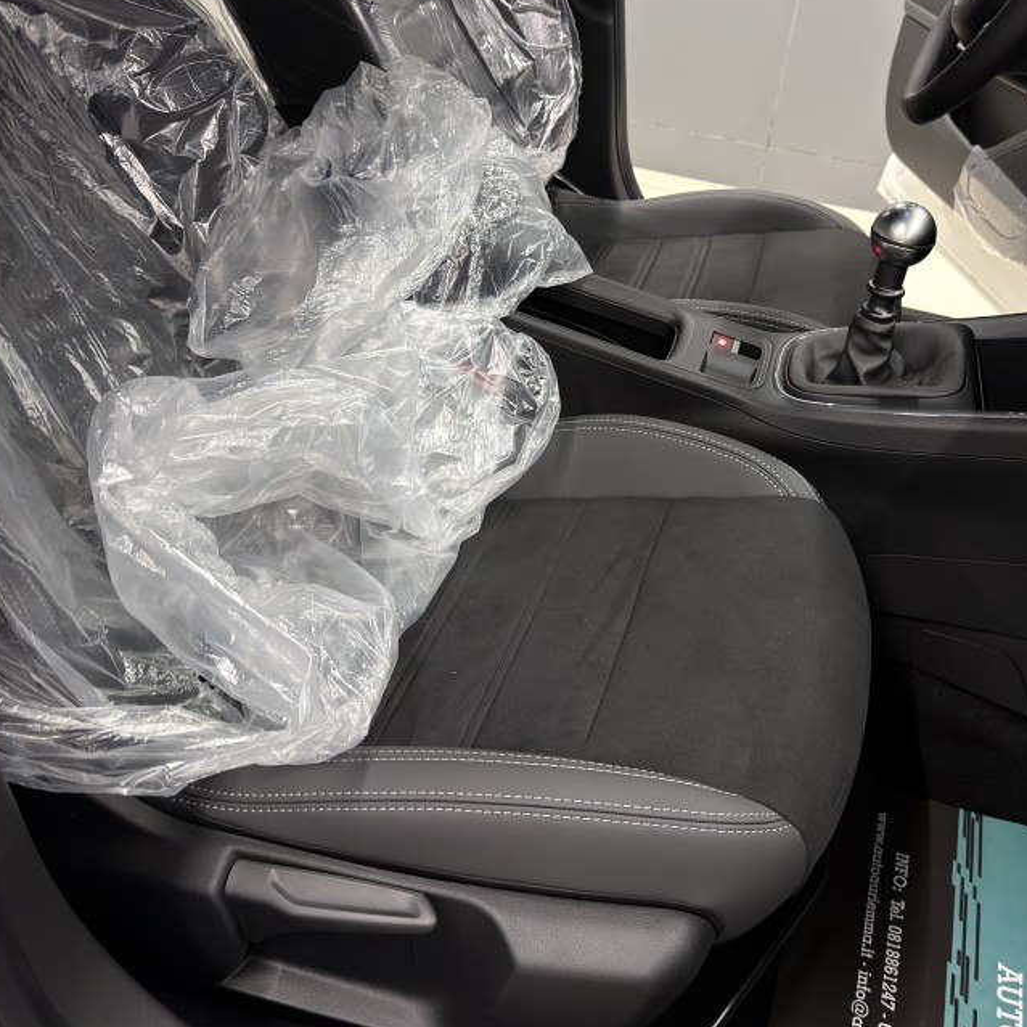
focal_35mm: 34
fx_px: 1141
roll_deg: -9.3
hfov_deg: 47.9
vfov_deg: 48.3
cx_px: 649
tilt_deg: -30.6
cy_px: 452
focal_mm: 6.76
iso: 500
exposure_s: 1/25
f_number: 1.78
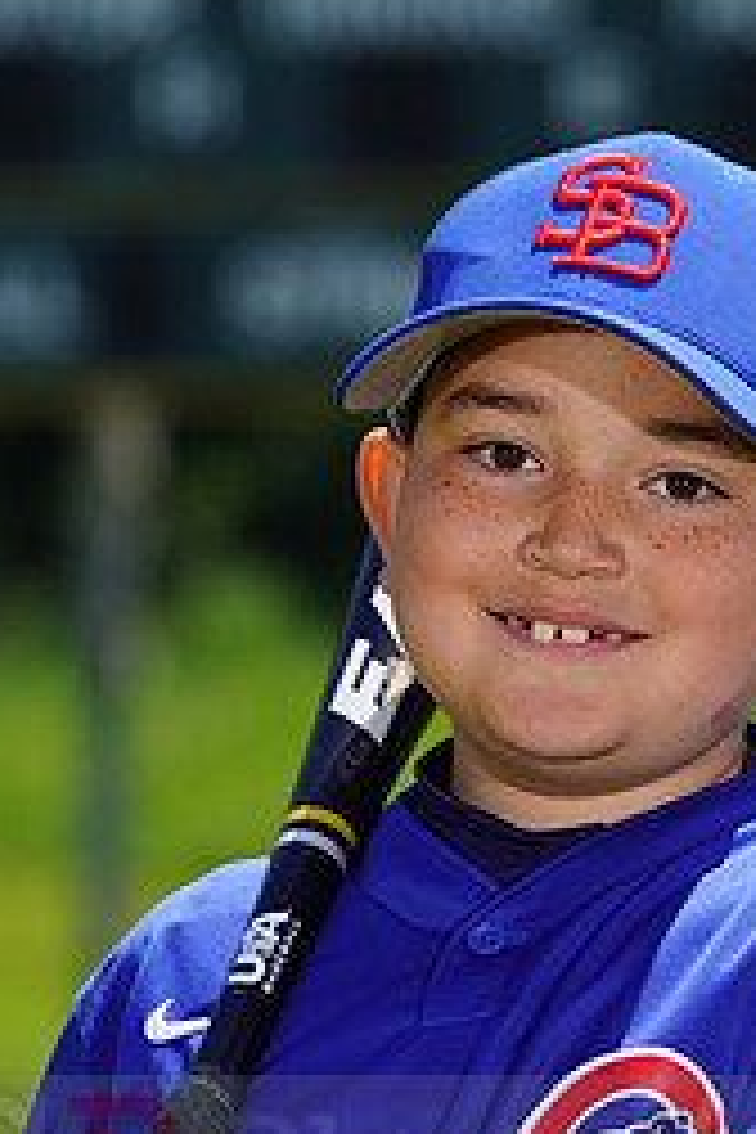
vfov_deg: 3.7
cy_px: 1138
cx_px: 542
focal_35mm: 561
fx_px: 17670
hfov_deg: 2.5
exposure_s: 1/250
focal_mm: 244
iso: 100
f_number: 8
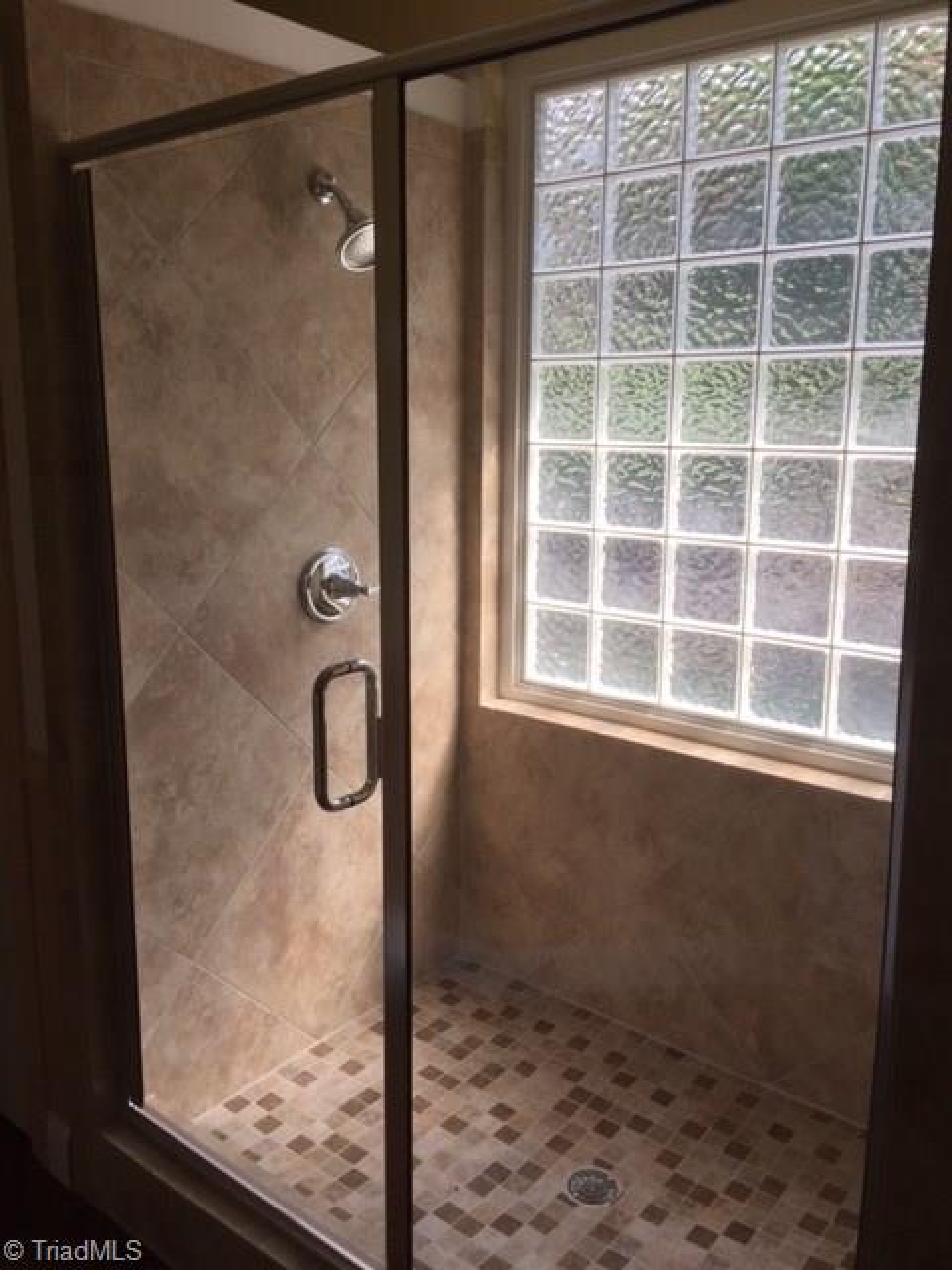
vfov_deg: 61.7
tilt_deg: -9.6
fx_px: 1063
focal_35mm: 29
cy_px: 635
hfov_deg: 48.2
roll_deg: -0.8
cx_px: 476
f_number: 2.2
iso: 32
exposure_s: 1/412
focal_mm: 4.15
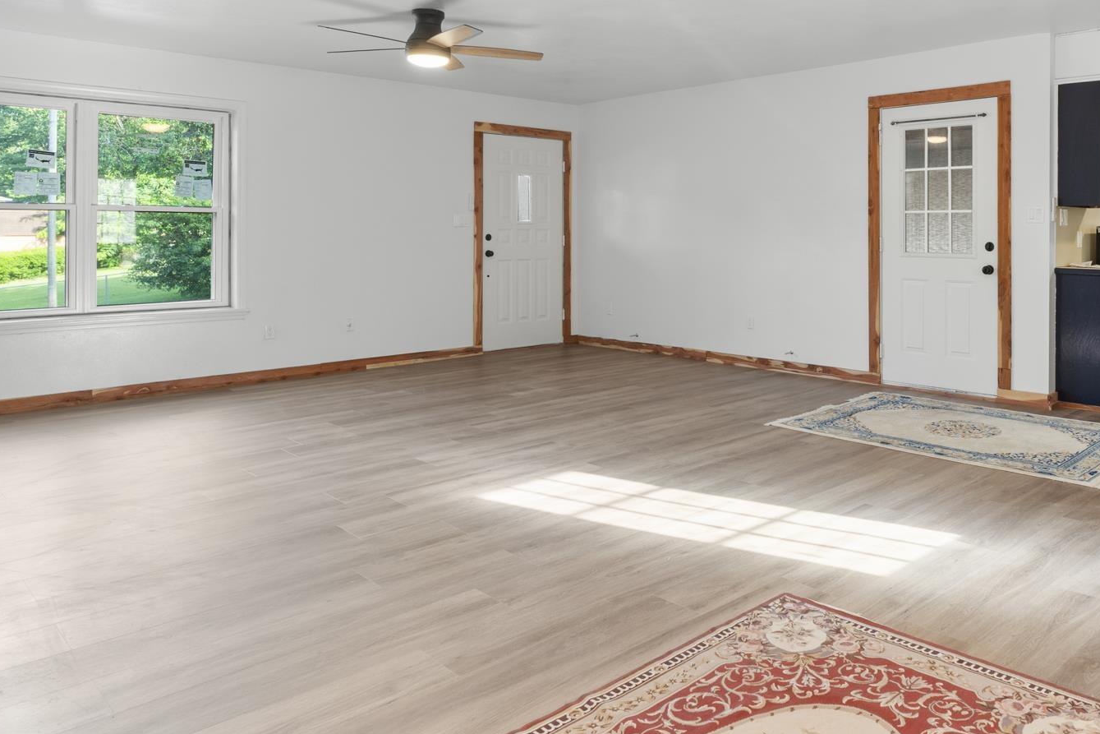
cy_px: 224
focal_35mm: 28
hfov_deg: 63.9
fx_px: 856
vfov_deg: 45.4
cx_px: 729
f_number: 9
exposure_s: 1/2
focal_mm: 10
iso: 160
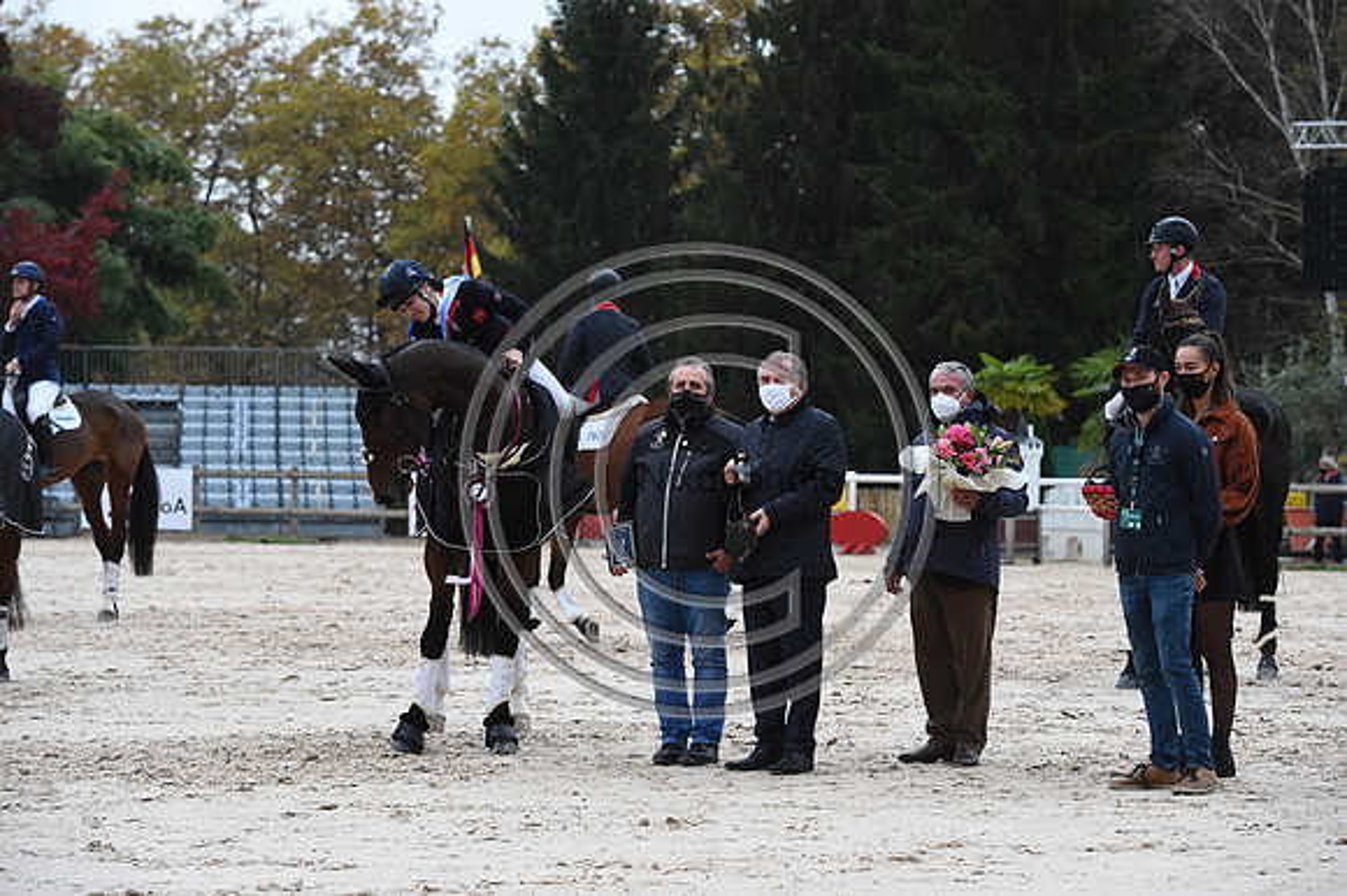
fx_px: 4674
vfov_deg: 11.0
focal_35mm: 125
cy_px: 448
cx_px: 674
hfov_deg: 16.4
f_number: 6.3
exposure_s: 1/640
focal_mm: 125
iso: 3200
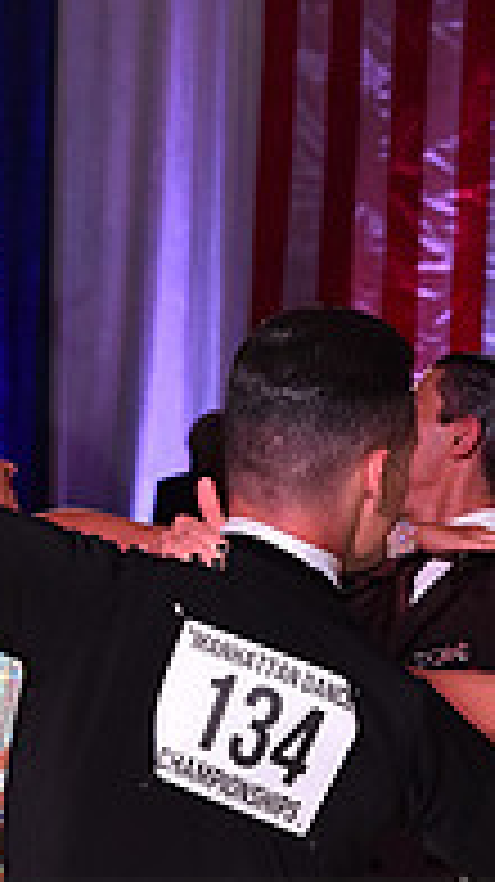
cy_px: 1030
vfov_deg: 9.2
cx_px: 335
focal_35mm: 233
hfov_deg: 5.2
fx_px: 5446
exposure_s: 1/320
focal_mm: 75
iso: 2500
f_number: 8
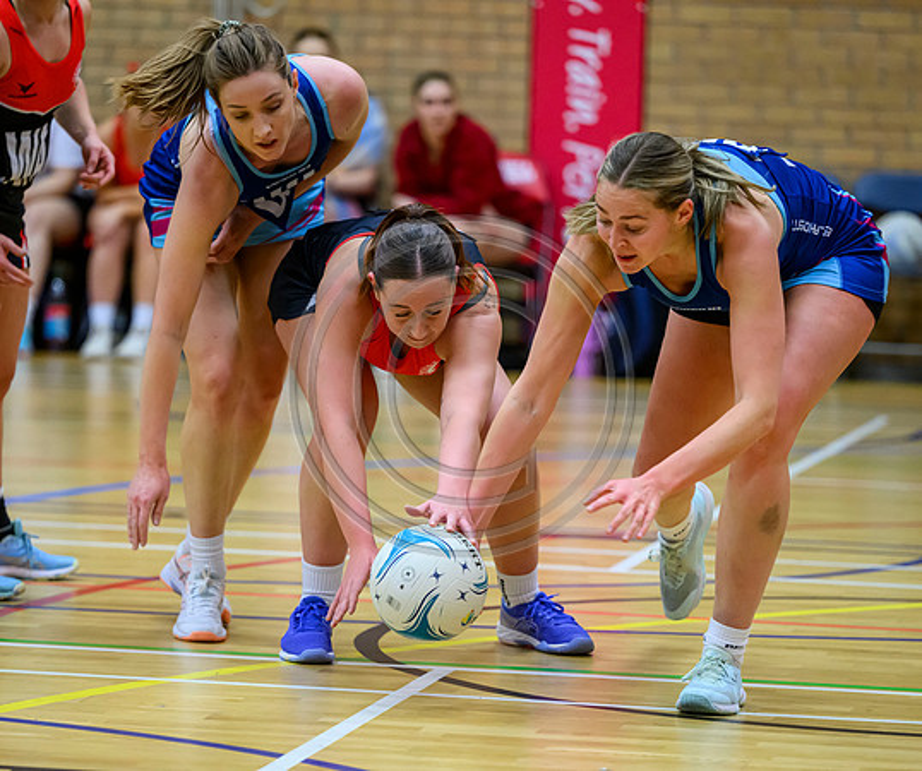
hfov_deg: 9.5
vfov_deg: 8.0
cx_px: 459
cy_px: 429
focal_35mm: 199
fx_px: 5534
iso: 5000
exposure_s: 1/1000
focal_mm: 155
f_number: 2.8
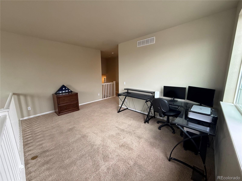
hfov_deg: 102.1
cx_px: 121
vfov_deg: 85.7
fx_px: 98
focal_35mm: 14
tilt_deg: -9.9
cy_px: 90
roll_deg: +0.4
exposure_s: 1/99
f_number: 2.2
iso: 250
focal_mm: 2.22
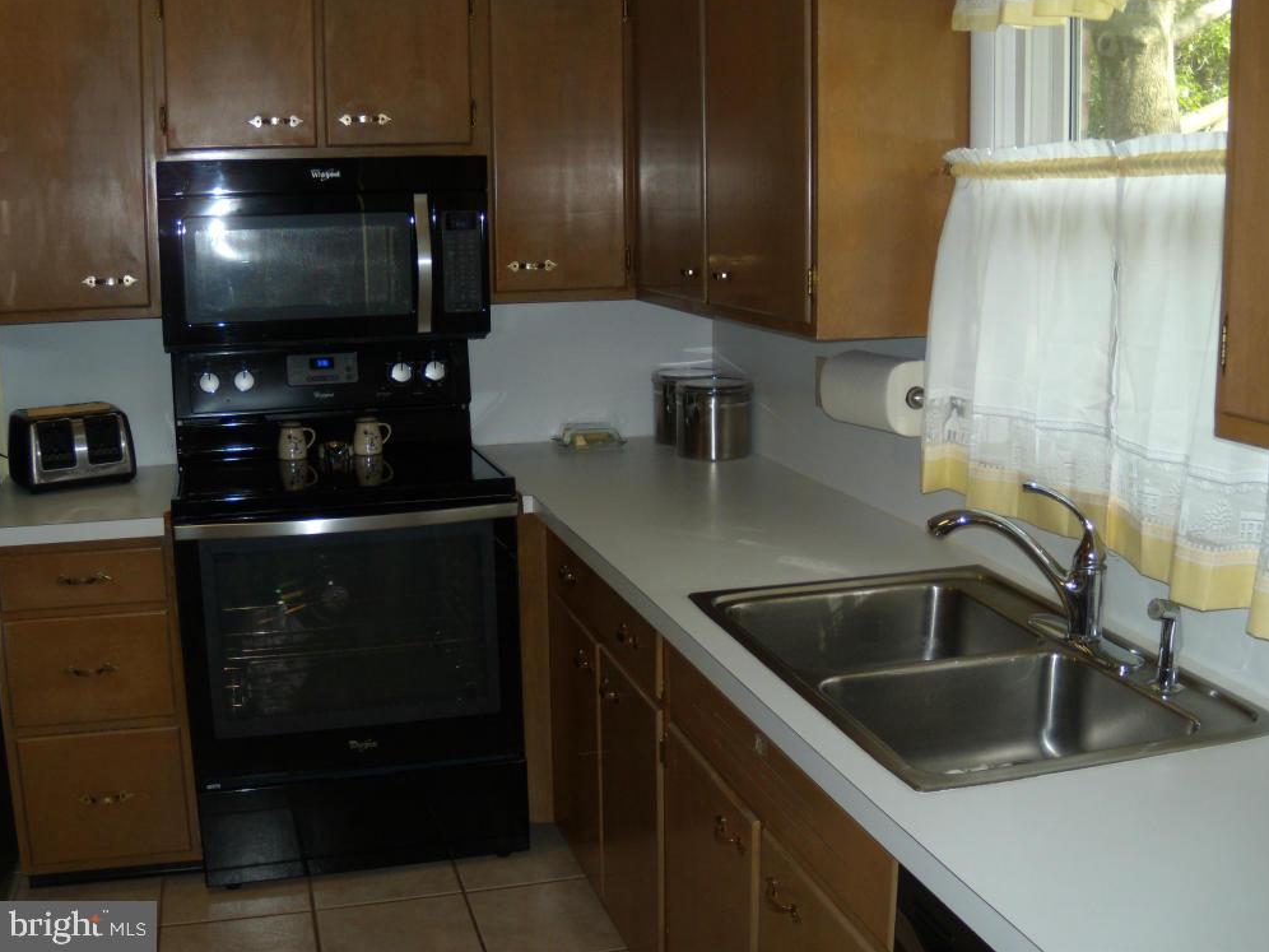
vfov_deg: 38.7
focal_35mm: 37
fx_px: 1356
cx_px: 650
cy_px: 464
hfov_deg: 50.1
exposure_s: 1/30
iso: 80
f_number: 3.6
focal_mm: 6.4
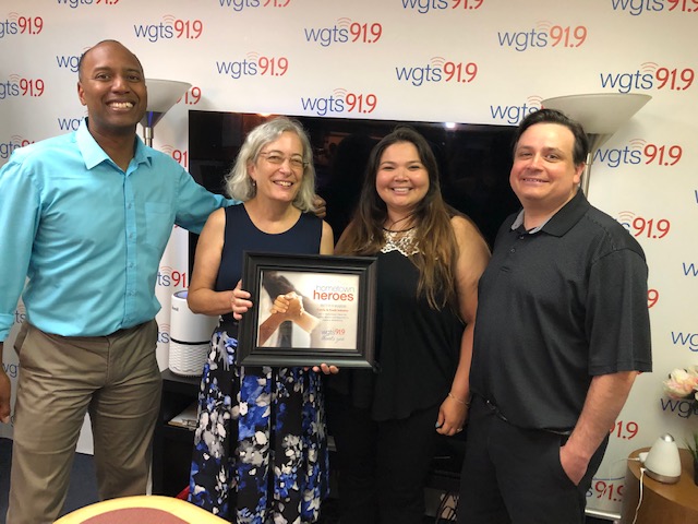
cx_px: 349
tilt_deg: -10.6
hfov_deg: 63.4
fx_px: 565
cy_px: 262
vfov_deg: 49.7
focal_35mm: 28
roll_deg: -3.0
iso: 100
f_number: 1.8
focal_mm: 3.99
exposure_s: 1/15
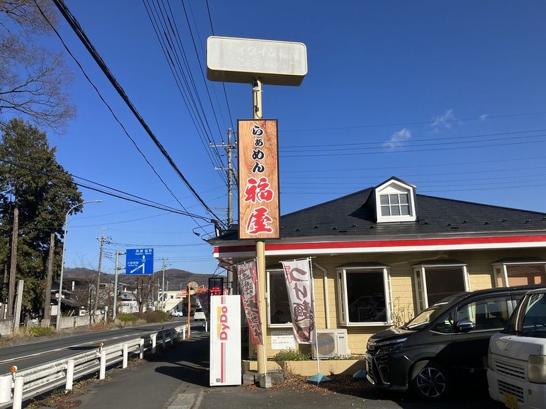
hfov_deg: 63.5
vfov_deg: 49.7
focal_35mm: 28
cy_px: 204
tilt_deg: +12.5
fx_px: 442
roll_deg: +1.1
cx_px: 273
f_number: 1.8
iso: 32
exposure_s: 1/2703
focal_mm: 3.99
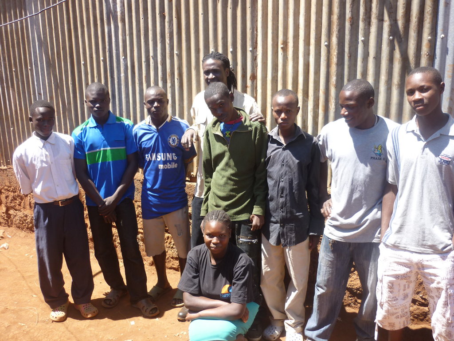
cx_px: 227
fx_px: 433
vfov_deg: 42.9
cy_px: 170
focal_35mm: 33
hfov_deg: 55.4
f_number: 2.8
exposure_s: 1/320
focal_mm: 5.5
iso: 80
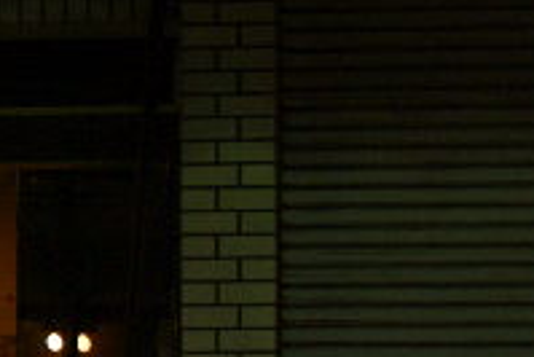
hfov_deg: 8.7
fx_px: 3355
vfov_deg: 6.1
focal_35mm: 226
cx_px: -488
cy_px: 242
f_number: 5
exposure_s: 1/60
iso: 400
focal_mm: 30
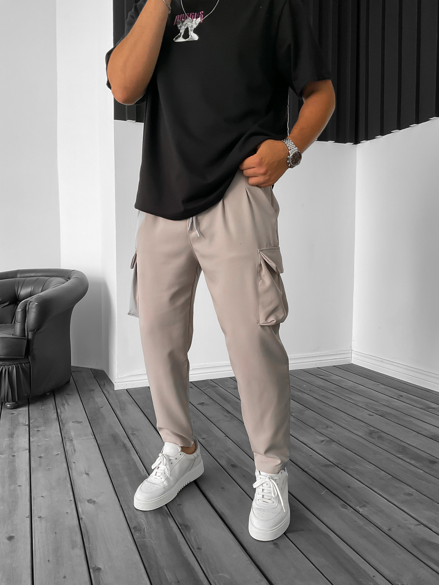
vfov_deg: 61.7
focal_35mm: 29
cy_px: 292
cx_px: 220
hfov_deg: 48.2
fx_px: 490
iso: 50
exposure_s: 1/120
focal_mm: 3
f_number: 1.8
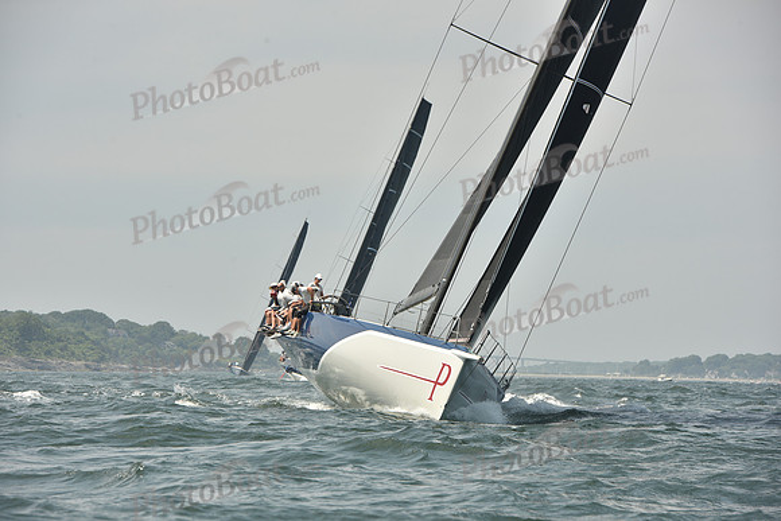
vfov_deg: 7.6
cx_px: 390
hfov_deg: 11.4
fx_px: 3906
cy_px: 260
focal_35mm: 180
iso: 250
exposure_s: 1/800
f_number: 10
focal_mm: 180
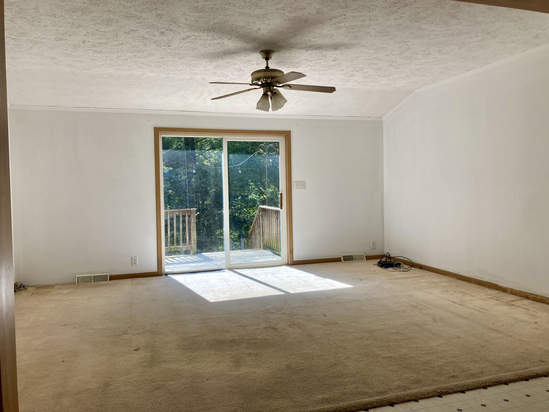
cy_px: 206
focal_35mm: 28
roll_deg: +0.8
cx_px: 274
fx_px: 444
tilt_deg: -1.0
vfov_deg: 49.7
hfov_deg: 63.4
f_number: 1.8
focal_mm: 3.99
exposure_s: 1/333
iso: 20
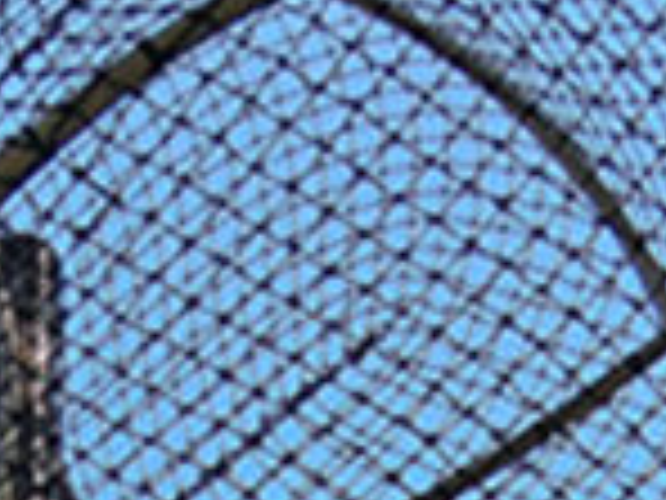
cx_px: 328
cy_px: 1437
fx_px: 1732
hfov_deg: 21.8
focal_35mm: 90
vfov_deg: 11.3
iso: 50
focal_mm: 2.2
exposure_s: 1/734
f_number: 2.2
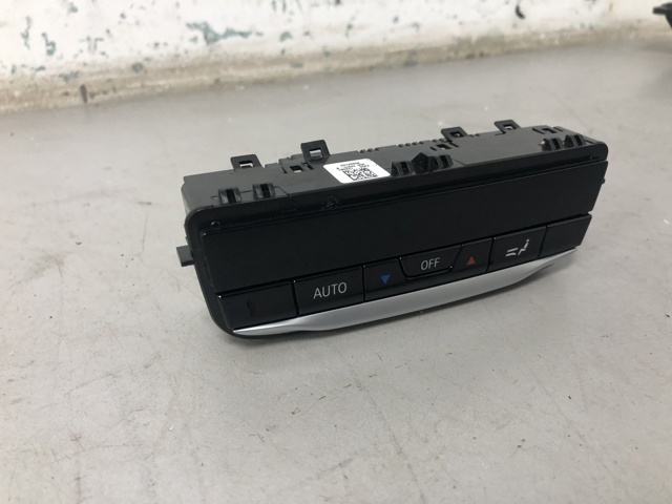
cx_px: 336
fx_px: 544
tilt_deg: -29.2
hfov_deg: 63.4
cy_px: 252
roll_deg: +2.7
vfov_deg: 49.7
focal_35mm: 28
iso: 40
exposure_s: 1/25
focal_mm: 4
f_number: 1.8
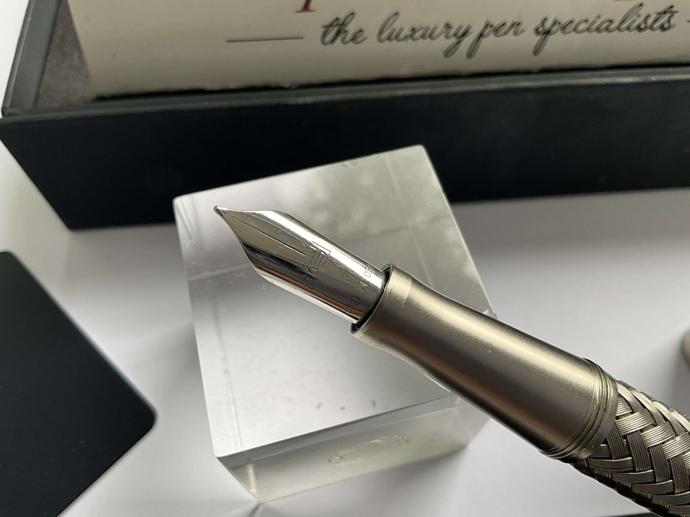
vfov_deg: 48.2
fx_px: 578
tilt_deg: -61.3
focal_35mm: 29
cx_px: 345
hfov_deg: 61.7
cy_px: 258
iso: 25
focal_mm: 3
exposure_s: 1/122
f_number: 1.8
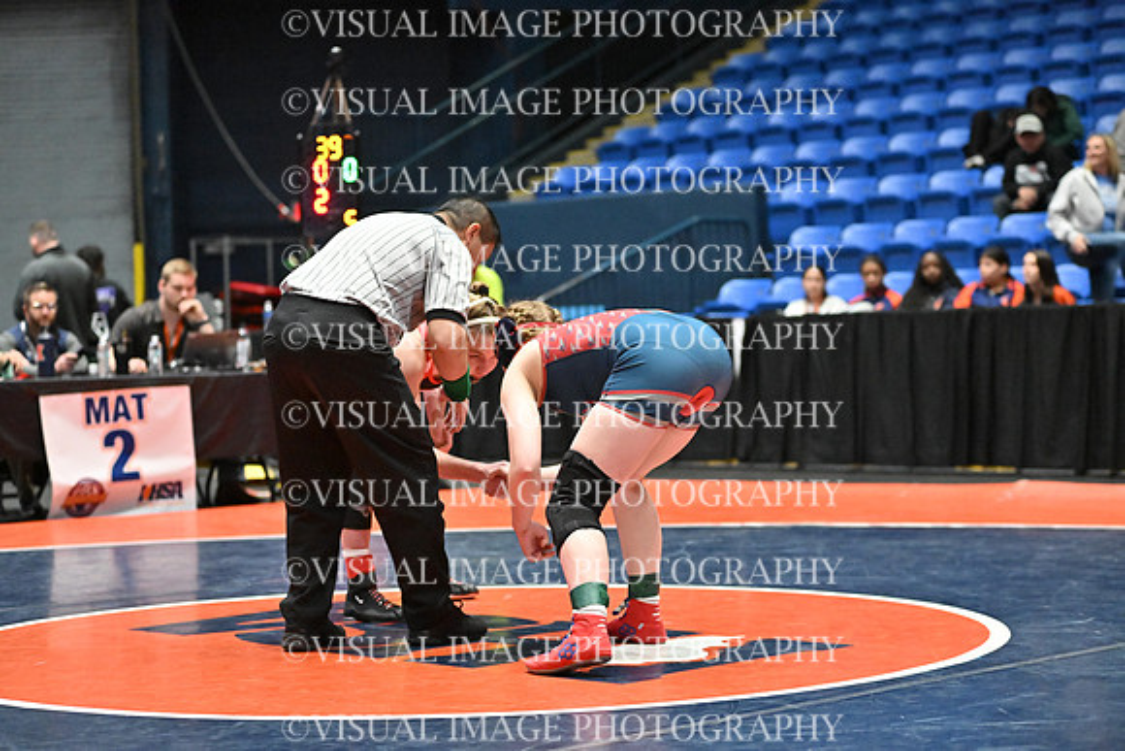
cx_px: 562
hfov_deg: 24.8
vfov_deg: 16.7
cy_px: 376
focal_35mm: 82
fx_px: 2563
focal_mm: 82
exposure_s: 1/1250
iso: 6400
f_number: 2.8
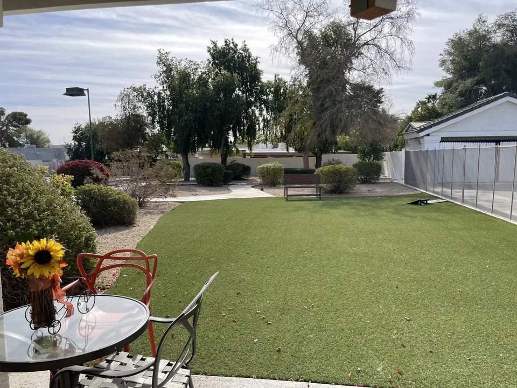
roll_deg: +0.3
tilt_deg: -5.3
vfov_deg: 53.1
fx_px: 388
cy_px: 194
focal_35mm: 26
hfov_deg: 67.3
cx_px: 258
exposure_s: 1/3509
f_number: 1.6
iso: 32
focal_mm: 4.2
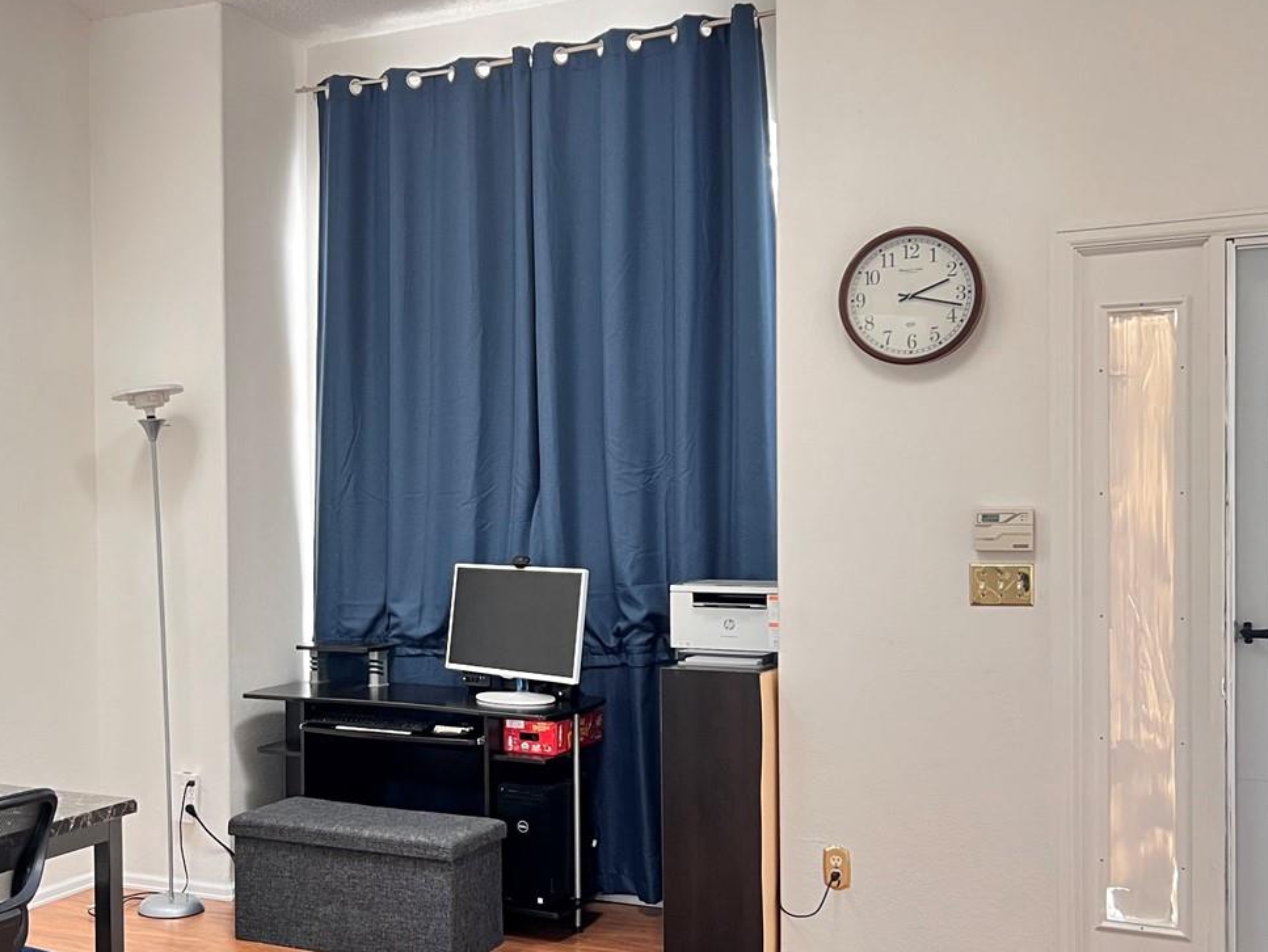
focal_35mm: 43
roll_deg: +0.2
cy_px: 522
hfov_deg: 42.9
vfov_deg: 33.6
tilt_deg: -2.0
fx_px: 1576
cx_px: 372
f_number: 1.5
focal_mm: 5.7
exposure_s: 1/60
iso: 160
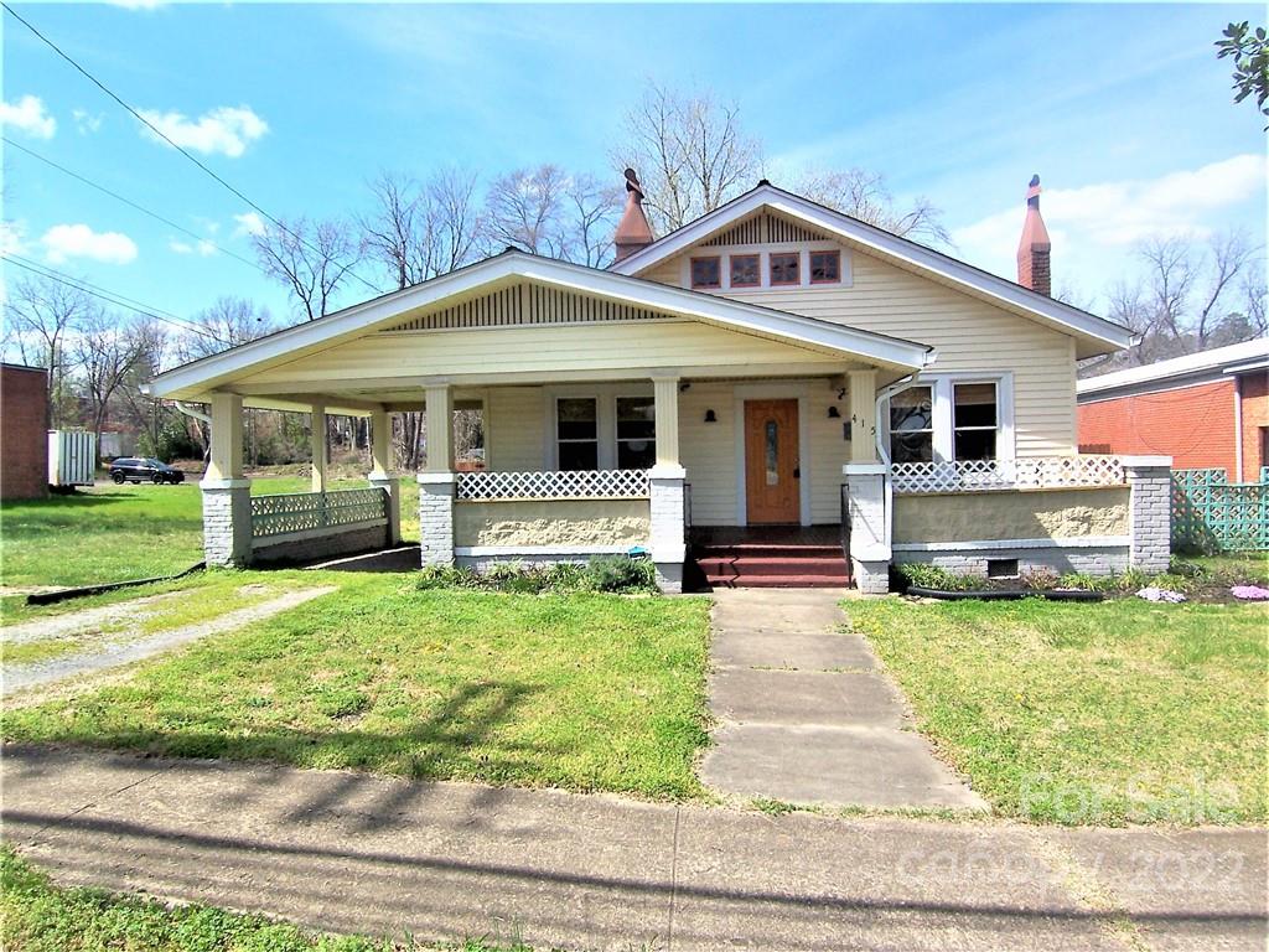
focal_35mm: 23
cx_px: 634
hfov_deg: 73.9
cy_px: 476
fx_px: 843
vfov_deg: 58.9
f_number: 5.6
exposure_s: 1/320
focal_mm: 3.8
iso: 64
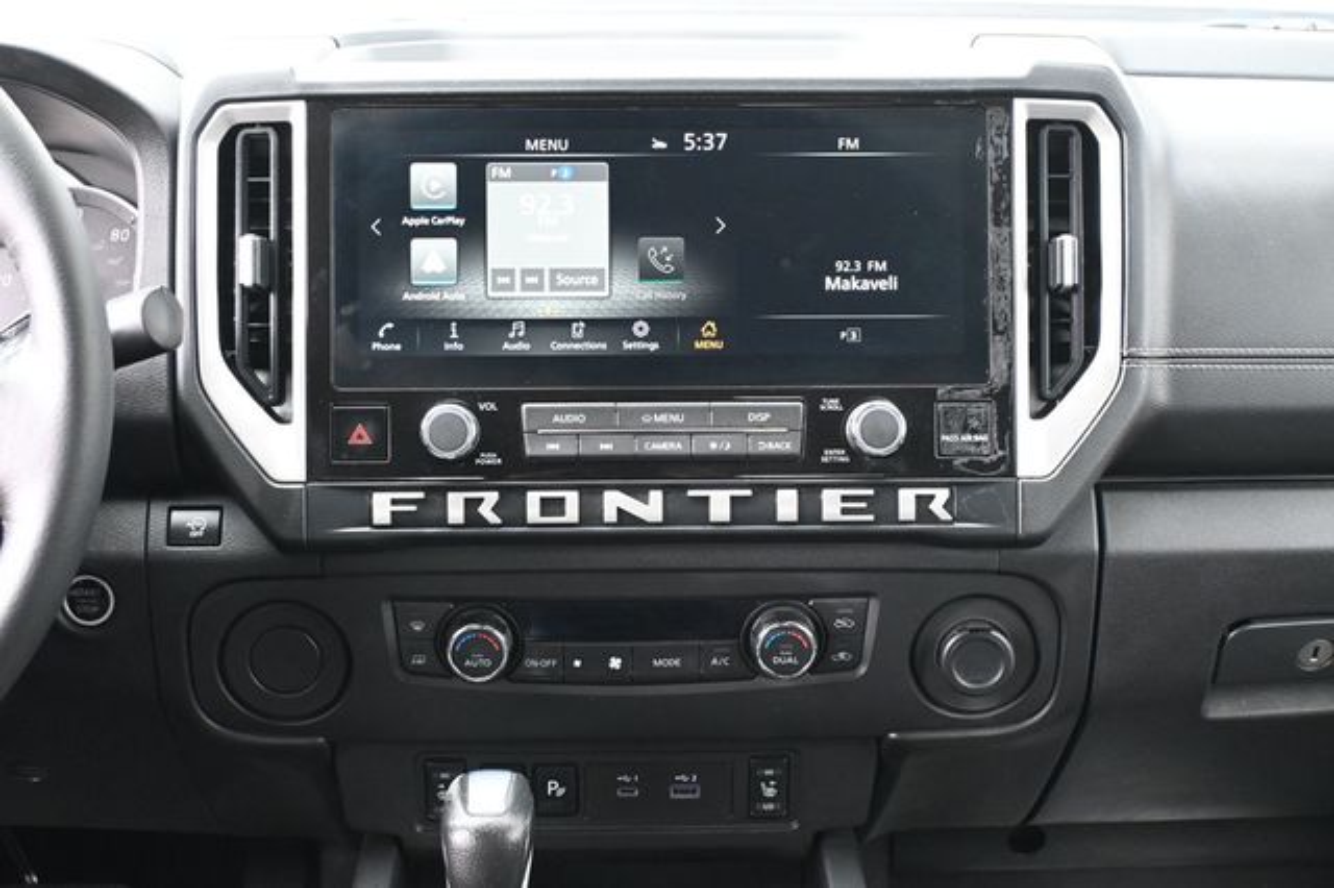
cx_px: 667
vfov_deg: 26.5
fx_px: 1889
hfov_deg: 38.9
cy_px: 444
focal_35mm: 51
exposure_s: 1/125
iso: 3200
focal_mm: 34
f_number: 5
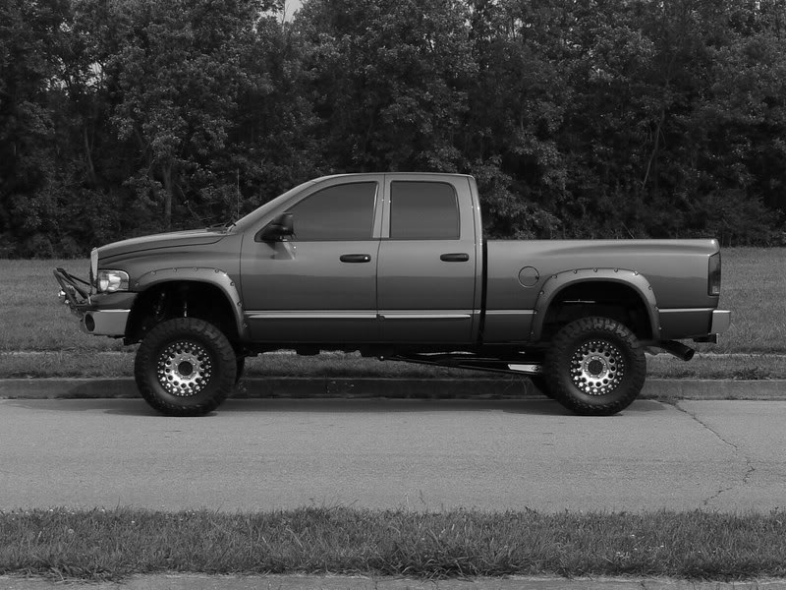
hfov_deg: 21.1
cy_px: 295
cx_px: 393
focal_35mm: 93
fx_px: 2112
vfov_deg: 15.9
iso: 80
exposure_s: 1/500
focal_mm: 11.4
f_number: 7.1
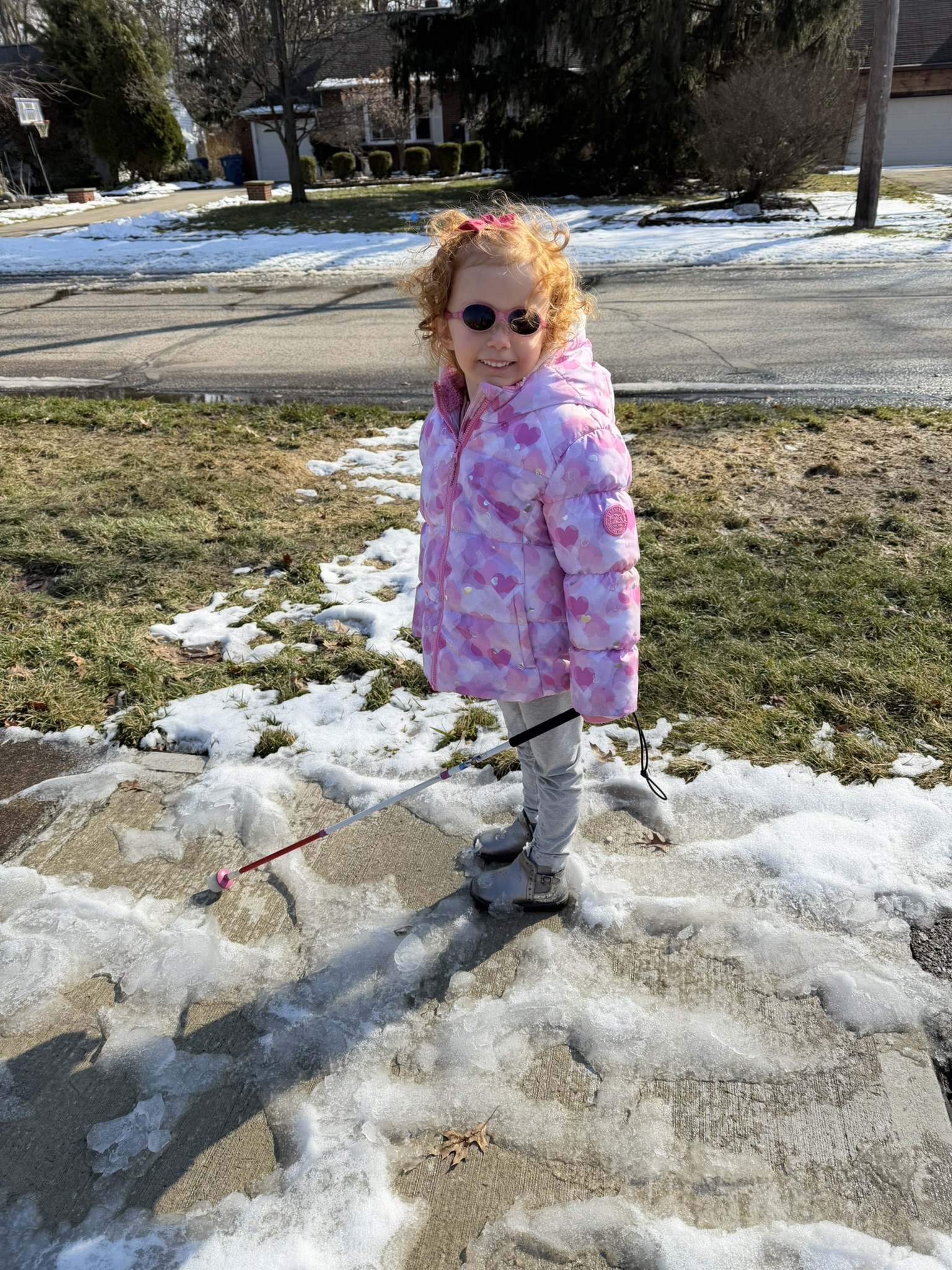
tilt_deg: -27.2
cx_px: 476
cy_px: 635
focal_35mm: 24
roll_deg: +2.2
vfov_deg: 71.6
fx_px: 880
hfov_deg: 56.8
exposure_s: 1/3953
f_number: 1.78
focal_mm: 6.76
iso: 80
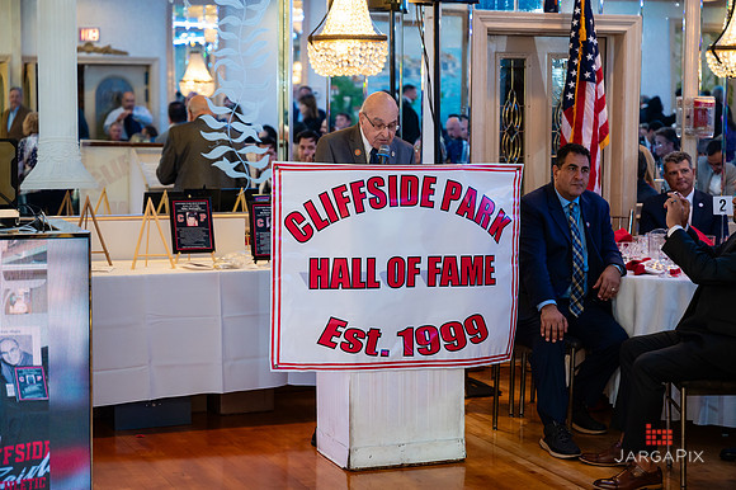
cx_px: 368
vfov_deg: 19.3
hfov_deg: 28.6
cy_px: 245
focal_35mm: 71
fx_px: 1444
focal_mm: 70
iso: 1250
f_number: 3.2
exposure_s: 1/200
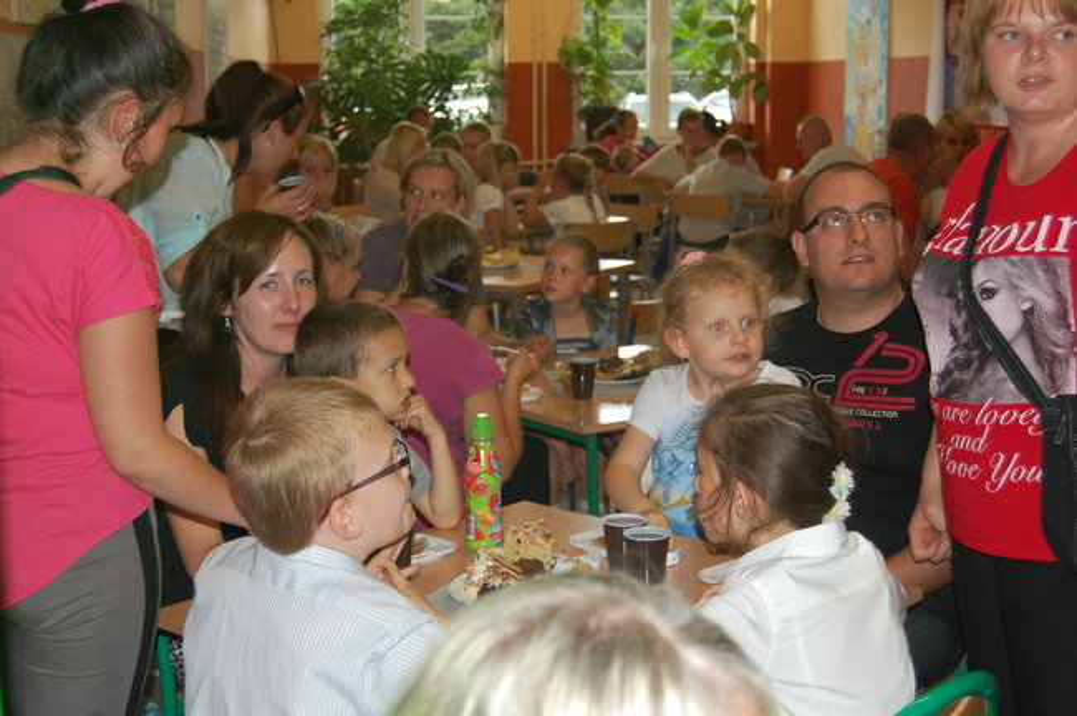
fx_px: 1569
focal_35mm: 52
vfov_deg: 25.7
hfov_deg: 37.9
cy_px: 358
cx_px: 538
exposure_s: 1/60
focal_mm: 35
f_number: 4.8
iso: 400
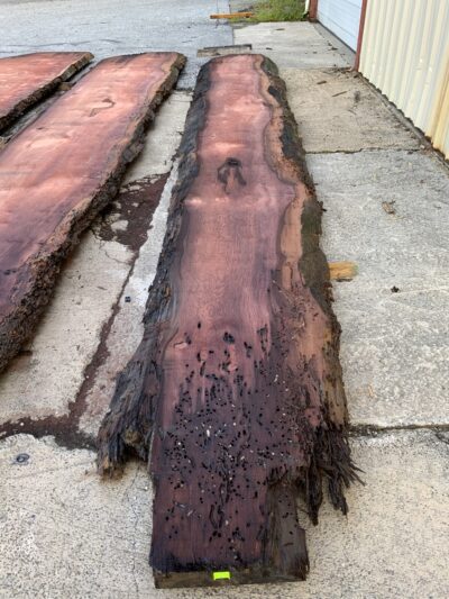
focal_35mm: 29
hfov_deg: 48.2
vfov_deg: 61.6
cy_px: 300
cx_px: 224
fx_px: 501
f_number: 1.8
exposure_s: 1/122
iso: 32
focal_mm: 3
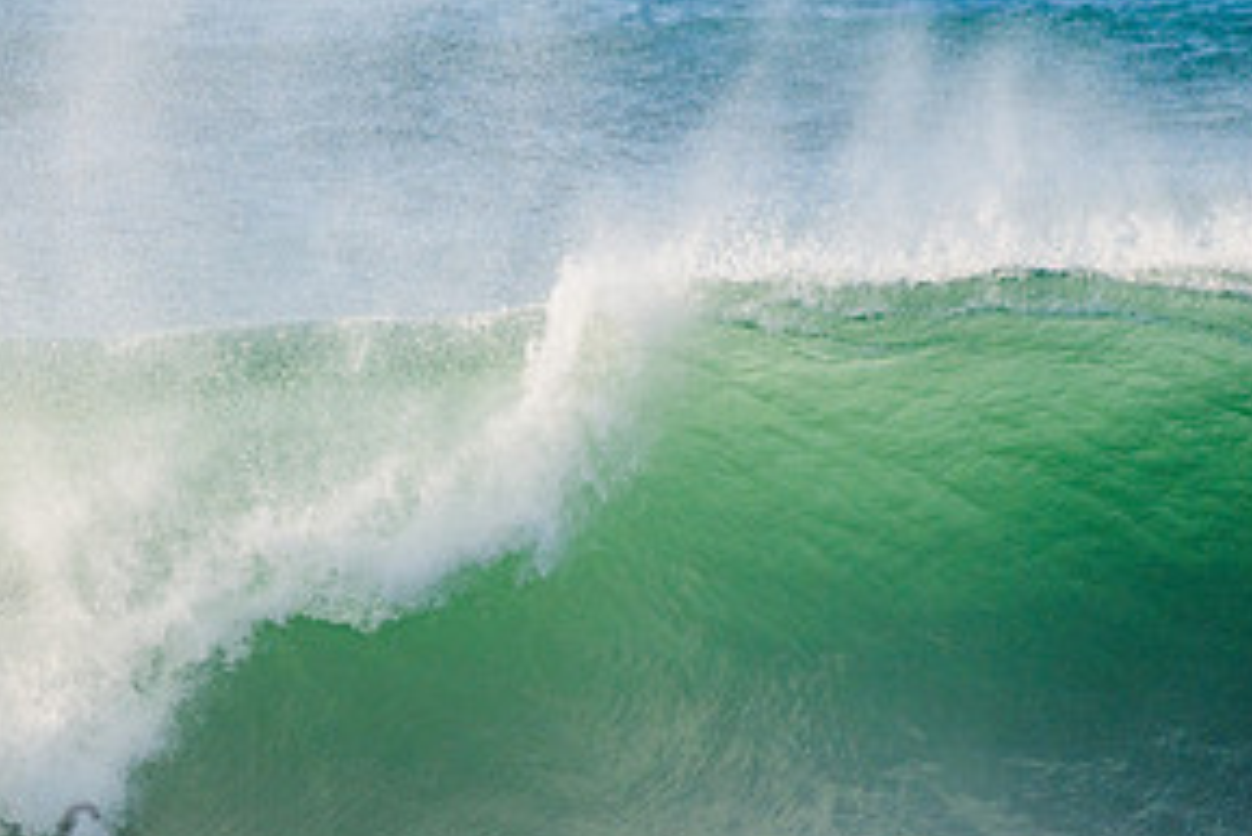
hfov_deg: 2.1
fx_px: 34933
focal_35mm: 1004
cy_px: 834
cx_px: 35
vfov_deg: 1.4
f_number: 5.6
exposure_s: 1/1600
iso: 280
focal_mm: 500
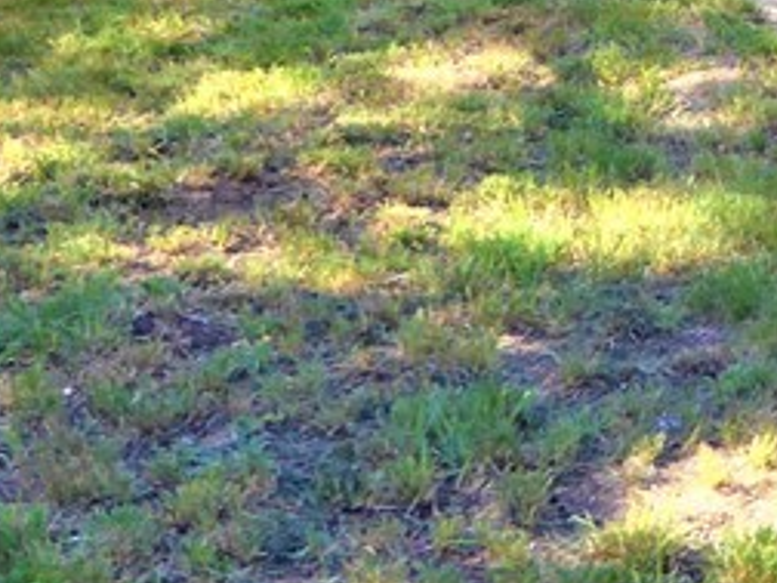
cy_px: -120
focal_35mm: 130
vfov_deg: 11.2
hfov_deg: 14.8
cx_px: 842
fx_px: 2918
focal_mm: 5.4
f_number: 3.5
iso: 100
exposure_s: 1/60
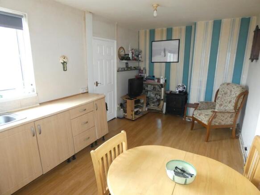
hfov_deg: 81.8
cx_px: 130
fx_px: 150
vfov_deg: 66.0
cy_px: 98
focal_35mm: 20
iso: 640
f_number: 2.8
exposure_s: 1/60
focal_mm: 3.6
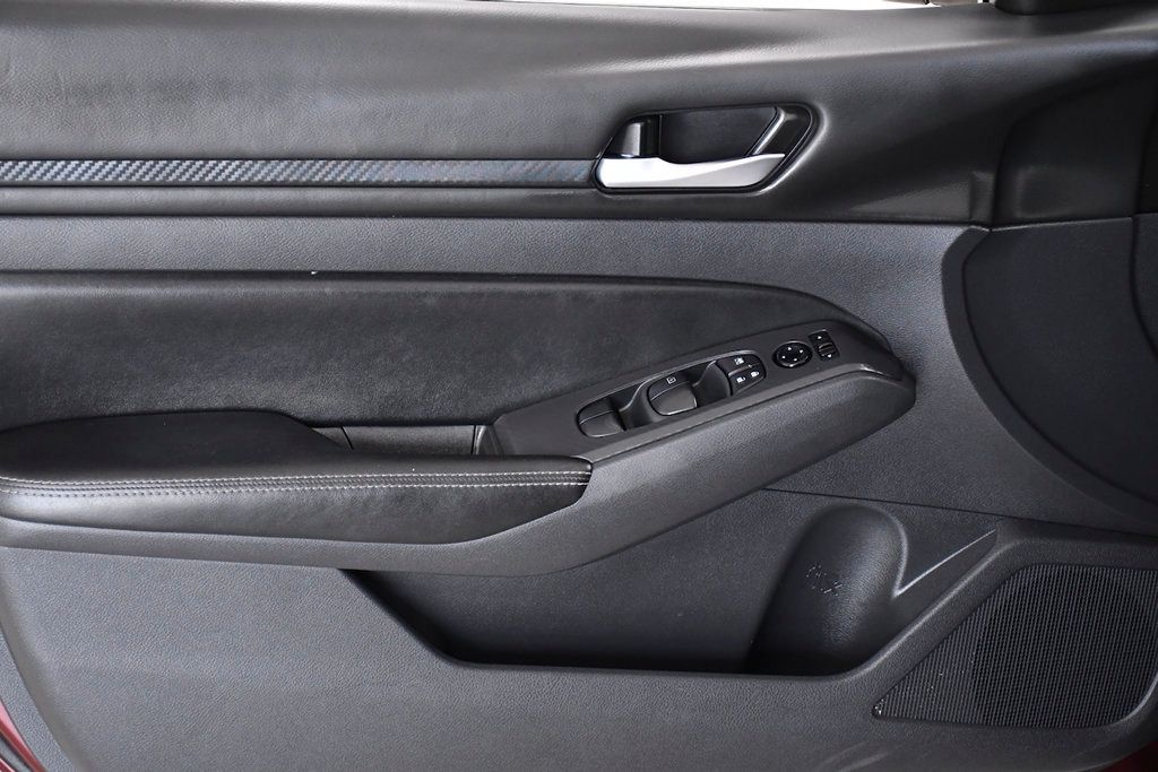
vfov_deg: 20.3
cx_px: 579
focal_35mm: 67
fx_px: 2155
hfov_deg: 30.1
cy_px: 386
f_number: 4.5
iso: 2500
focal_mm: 45
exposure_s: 1/250
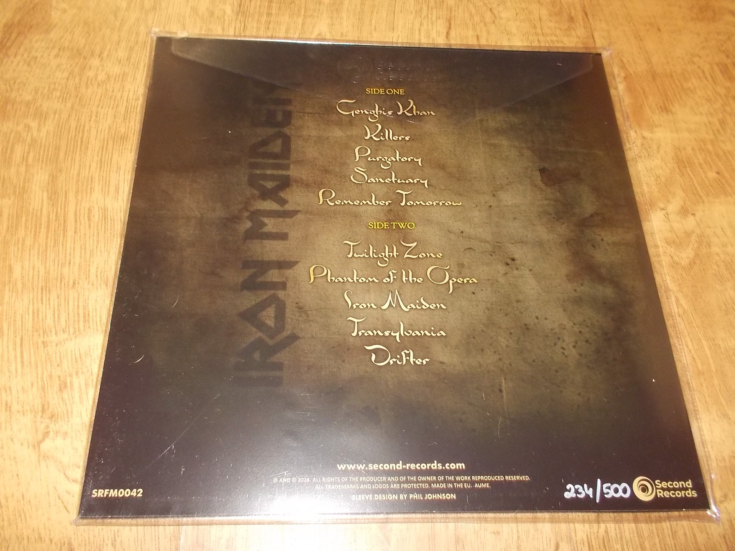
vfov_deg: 48.2
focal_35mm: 29
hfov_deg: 61.7
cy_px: 276
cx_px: 368
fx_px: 616
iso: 320
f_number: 3.3
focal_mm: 4.1
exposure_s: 1/30
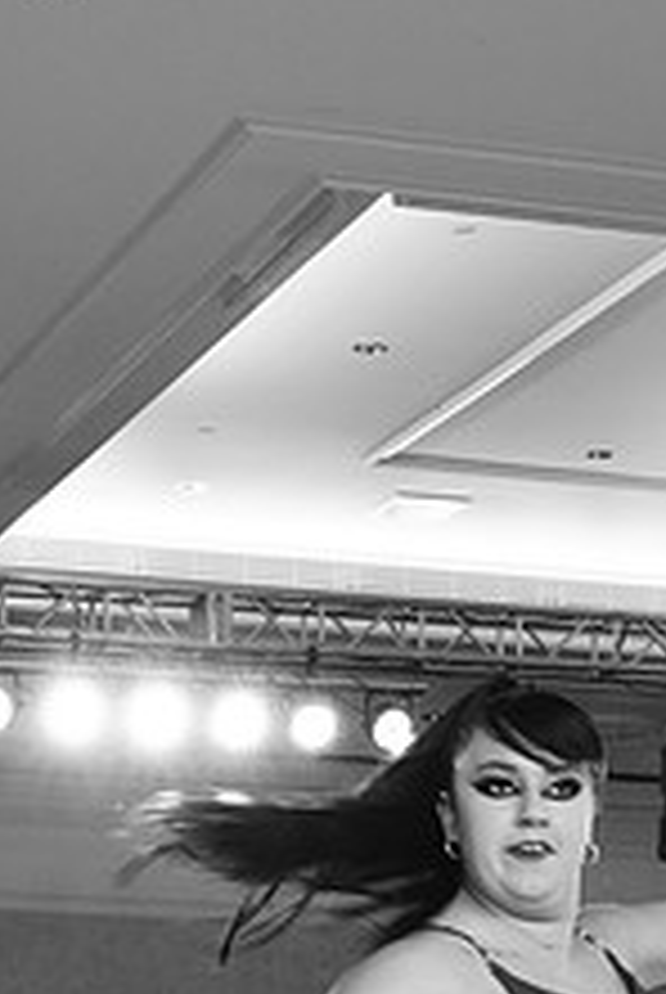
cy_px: 1277
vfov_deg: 16.4
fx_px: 3264
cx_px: 205
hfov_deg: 11.6
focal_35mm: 118
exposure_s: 1/60
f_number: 13
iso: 5000
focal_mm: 45
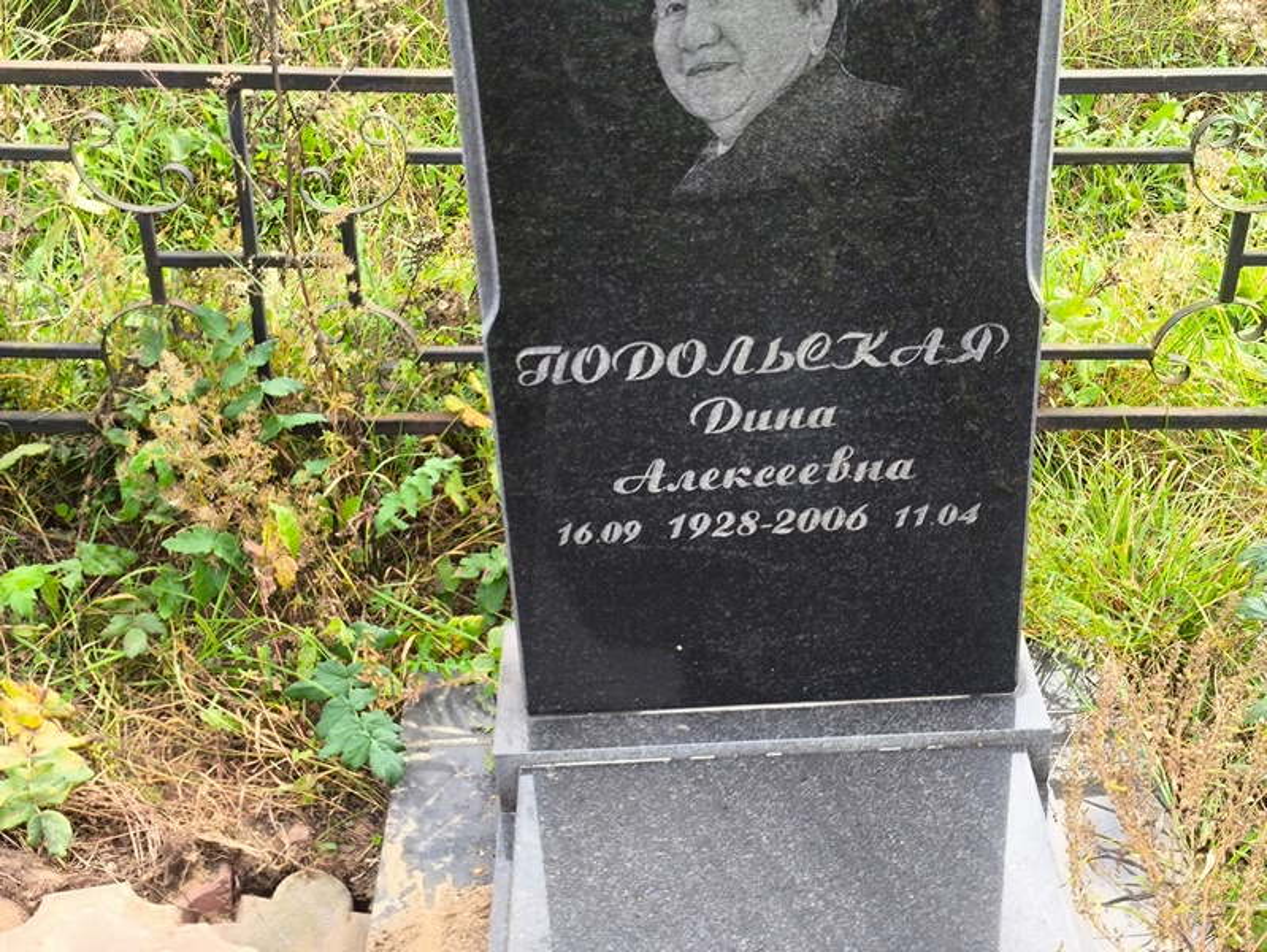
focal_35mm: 50
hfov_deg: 38.2
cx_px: 634
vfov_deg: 29.1
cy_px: 476
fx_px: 1831
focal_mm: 4.71
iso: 50
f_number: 1.7
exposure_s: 1/121
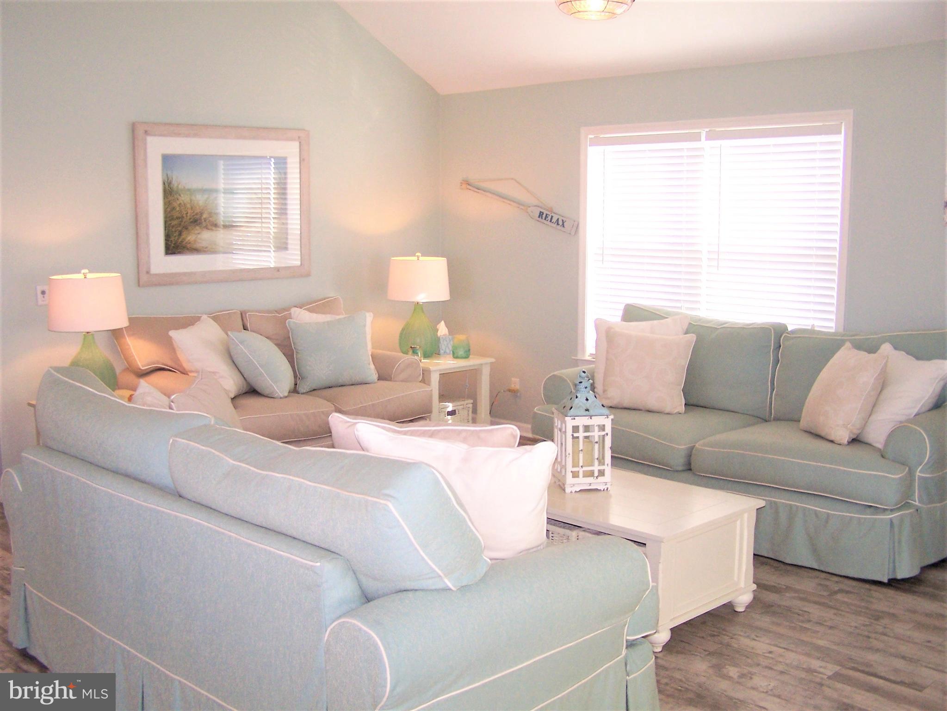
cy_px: 356
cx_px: 474
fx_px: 1040
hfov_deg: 49.0
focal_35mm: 38
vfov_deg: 37.7
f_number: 2.8
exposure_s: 1/90
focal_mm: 6.3
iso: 140
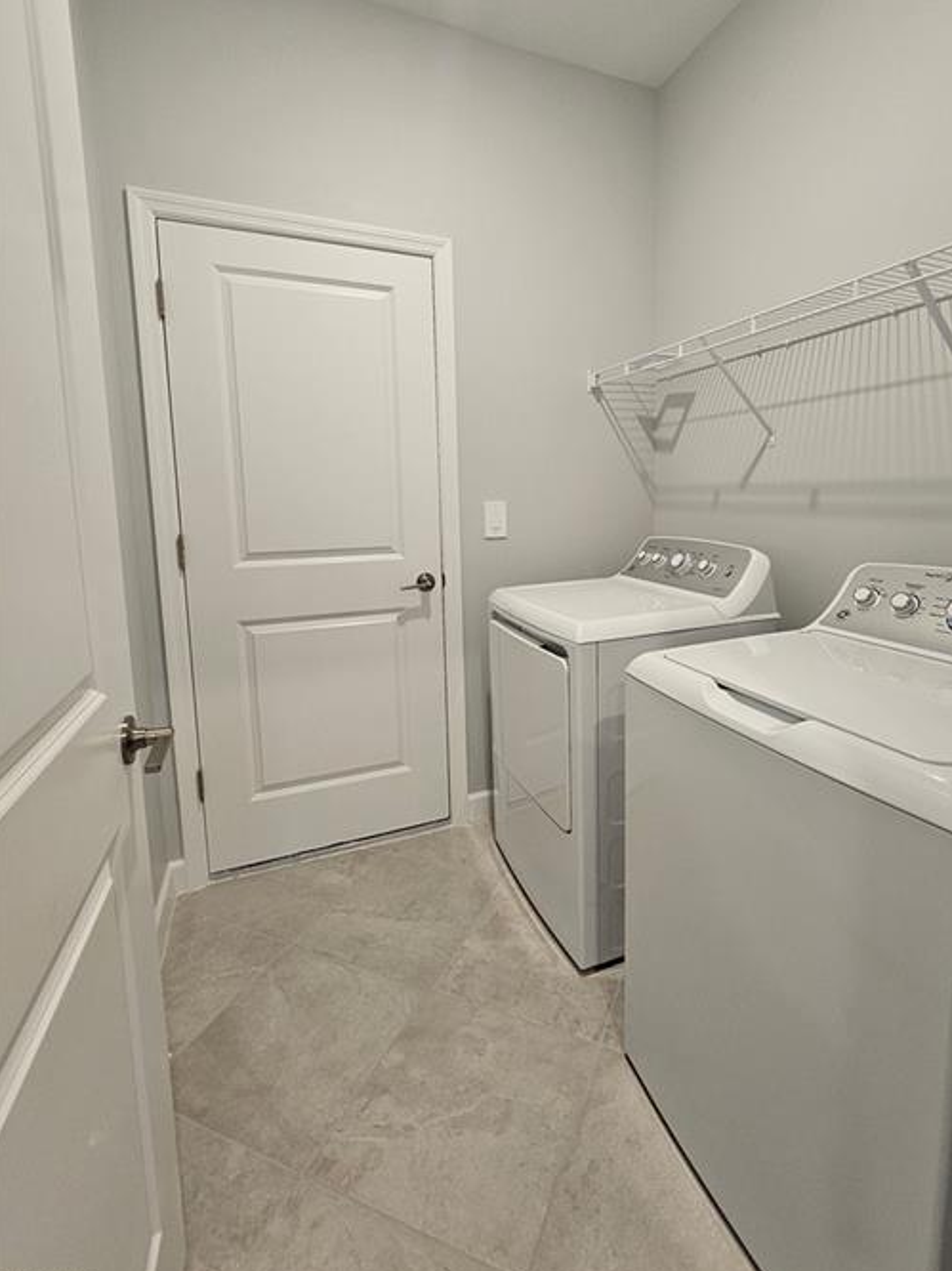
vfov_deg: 97.8
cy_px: 565
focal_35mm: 15
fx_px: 550
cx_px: 542
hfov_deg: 81.2
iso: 250
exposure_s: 1/60
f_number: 2.2
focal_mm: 2.2
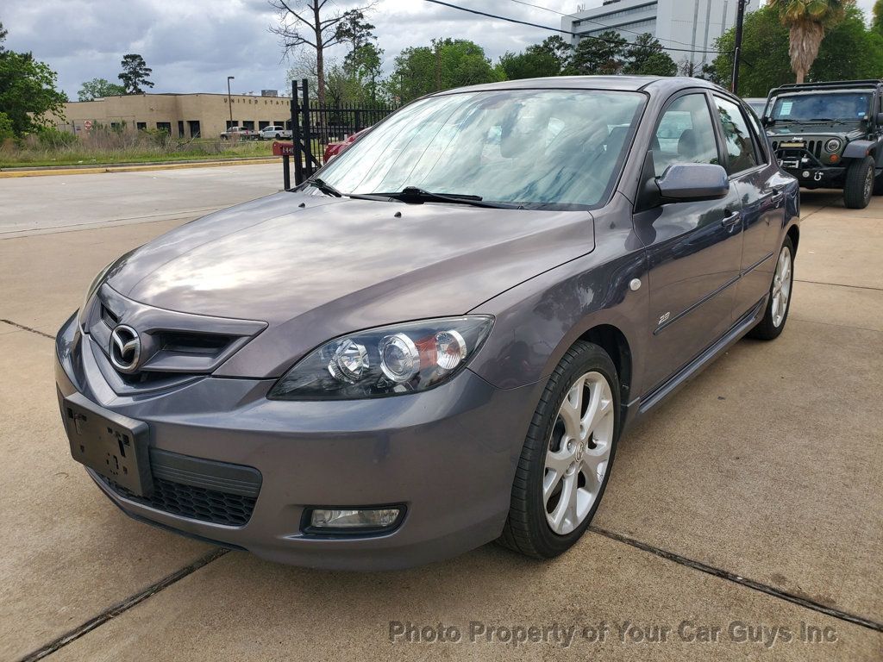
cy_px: 331
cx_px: 442
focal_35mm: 26
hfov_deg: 67.3
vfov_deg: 53.1
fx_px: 663
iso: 50
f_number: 2.4
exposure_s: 1/1008
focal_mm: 4.3
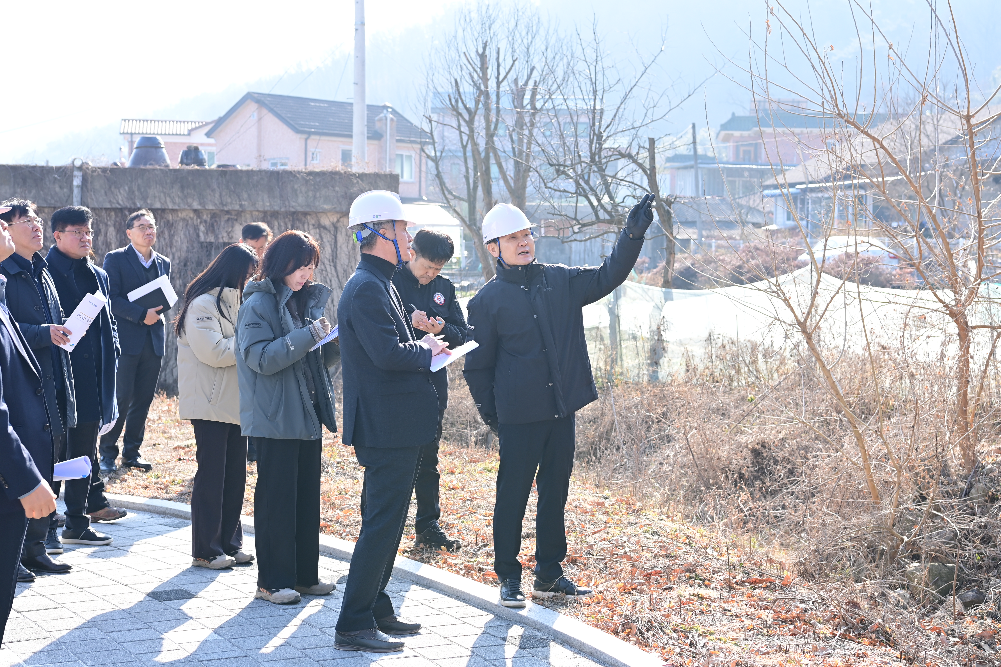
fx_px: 1613
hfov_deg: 34.5
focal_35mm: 58
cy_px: 334
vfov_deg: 23.4
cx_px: 500
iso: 250
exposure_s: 1/250
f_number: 5.6
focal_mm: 58
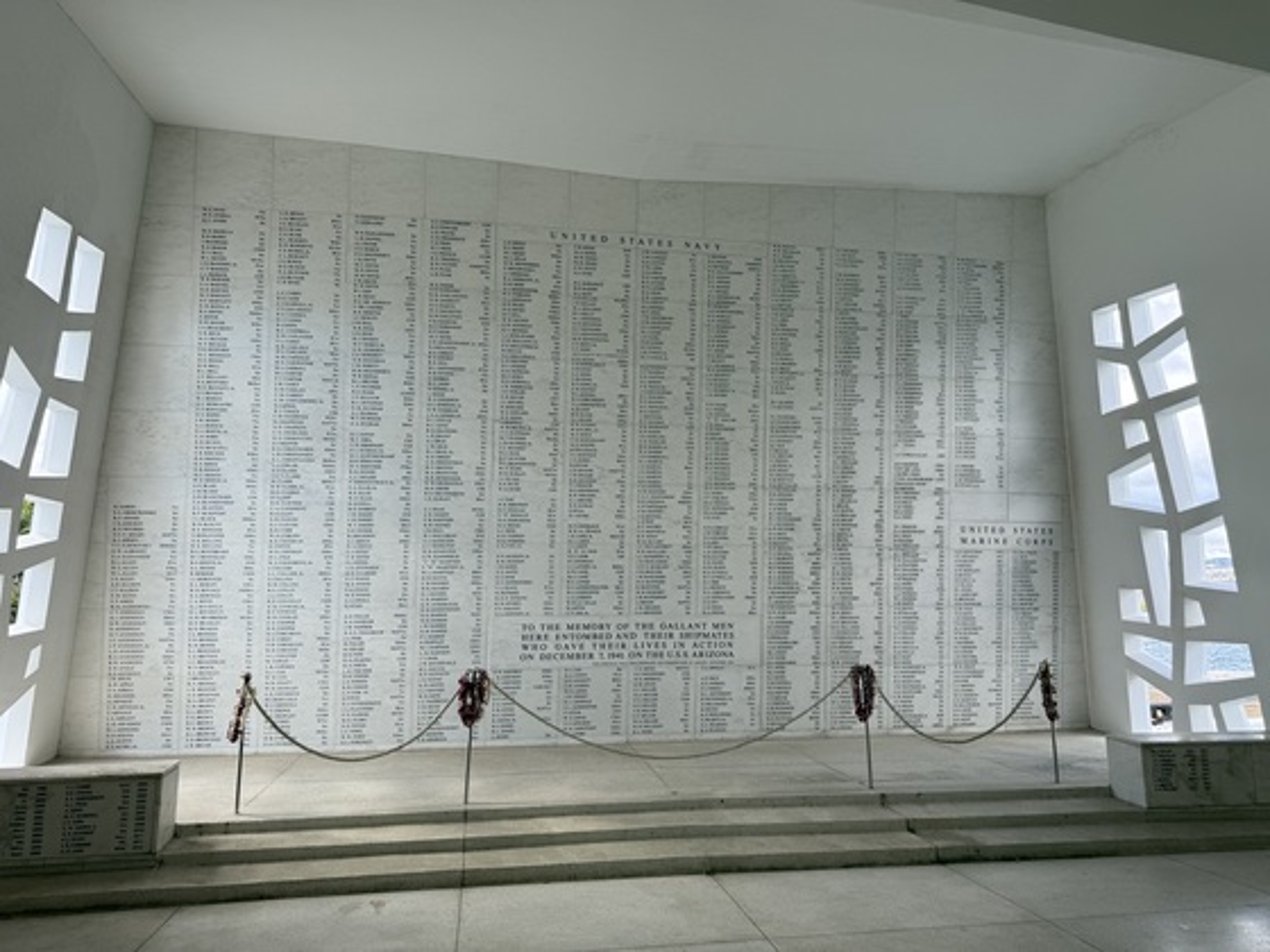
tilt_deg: +9.1
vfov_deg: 56.8
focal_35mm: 24
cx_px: 635
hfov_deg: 71.6
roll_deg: -0.1
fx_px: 881
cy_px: 476
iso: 80
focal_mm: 6.76
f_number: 1.78
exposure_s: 1/481
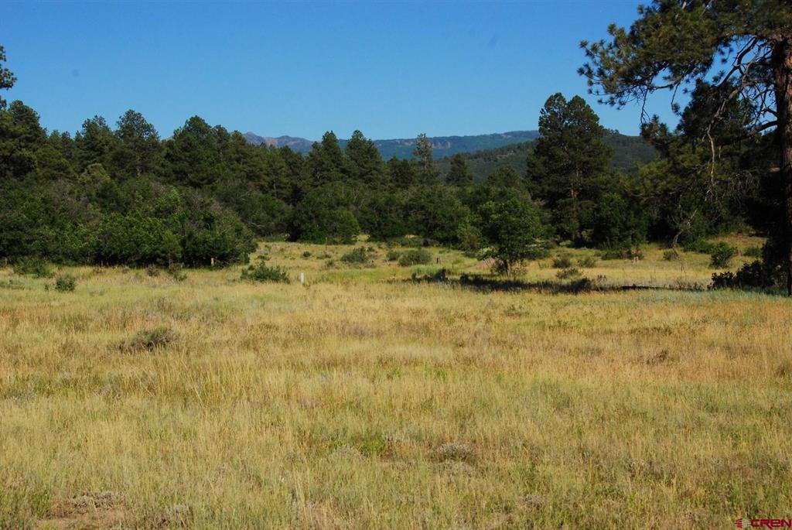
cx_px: 396
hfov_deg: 28.0
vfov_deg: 19.0
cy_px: 265
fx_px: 1586
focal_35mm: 72
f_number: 13
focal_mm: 48
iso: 400
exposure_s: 1/640
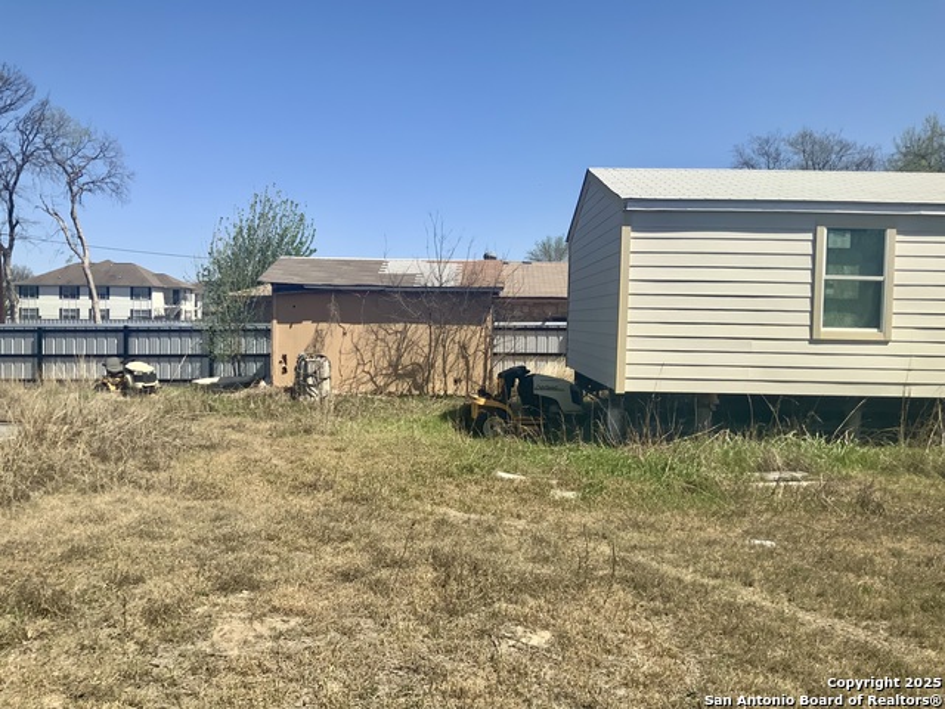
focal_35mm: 29
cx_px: 472
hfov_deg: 61.7
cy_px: 354
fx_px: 792
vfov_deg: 48.2
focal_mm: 3
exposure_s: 1/2320
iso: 16
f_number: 1.8
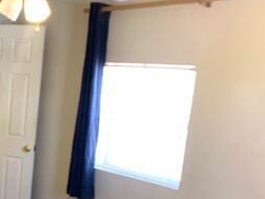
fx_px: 505
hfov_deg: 27.2
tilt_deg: -13.8
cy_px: 198
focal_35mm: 66
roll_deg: -3.5
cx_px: -18
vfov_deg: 21.5
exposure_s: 1/60
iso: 125
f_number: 1.8
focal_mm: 4.25
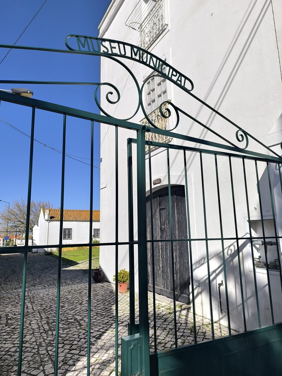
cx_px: 141
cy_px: 188
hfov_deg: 58.9
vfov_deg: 73.9
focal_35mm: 23
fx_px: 250
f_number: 1.65
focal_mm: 6.14
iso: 50
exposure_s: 1/1263
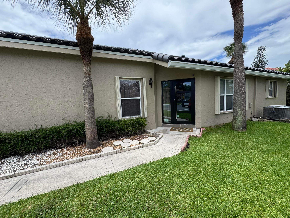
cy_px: 109
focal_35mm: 14
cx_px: 145
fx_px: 117
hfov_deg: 102.1
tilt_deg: -3.6
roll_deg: +1.8
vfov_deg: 85.7
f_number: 2.2
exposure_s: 1/1034
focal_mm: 2.22
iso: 50
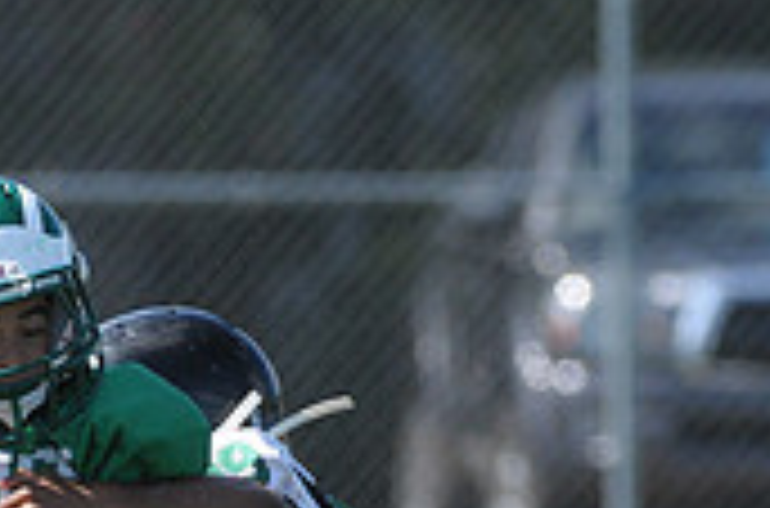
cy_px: 784
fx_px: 30459
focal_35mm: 1428
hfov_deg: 1.4
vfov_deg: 1.0
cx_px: 5
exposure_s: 1/3200
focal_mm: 280
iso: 640
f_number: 4
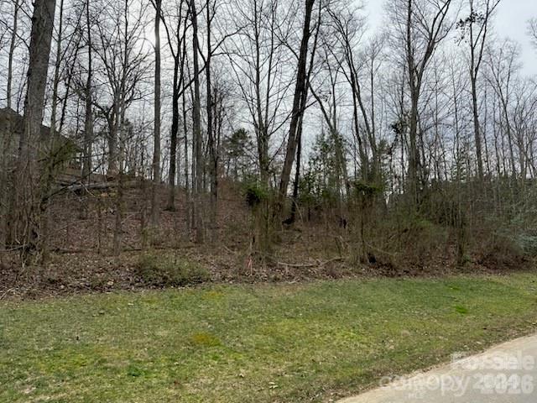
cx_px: 268
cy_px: 202
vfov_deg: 56.8
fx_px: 372
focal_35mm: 24
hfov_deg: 71.6
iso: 80
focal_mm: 6.86
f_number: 1.78
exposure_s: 1/2252
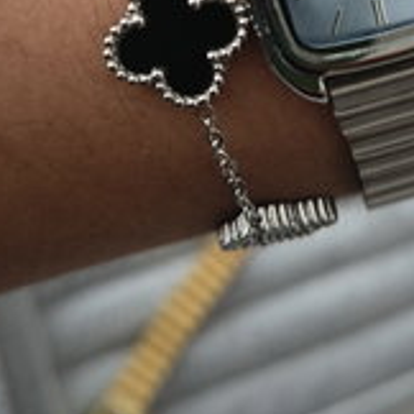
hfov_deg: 24.1
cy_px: -55
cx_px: 355
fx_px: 947
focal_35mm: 70
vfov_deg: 23.0
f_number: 1.8
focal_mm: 5.56
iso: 597
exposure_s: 1/100
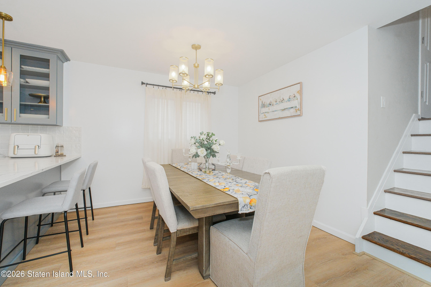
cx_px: 216
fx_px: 180
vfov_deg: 77.3
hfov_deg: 100.4
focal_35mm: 15
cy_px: 144
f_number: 7.1
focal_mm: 10
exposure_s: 1/80
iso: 1000
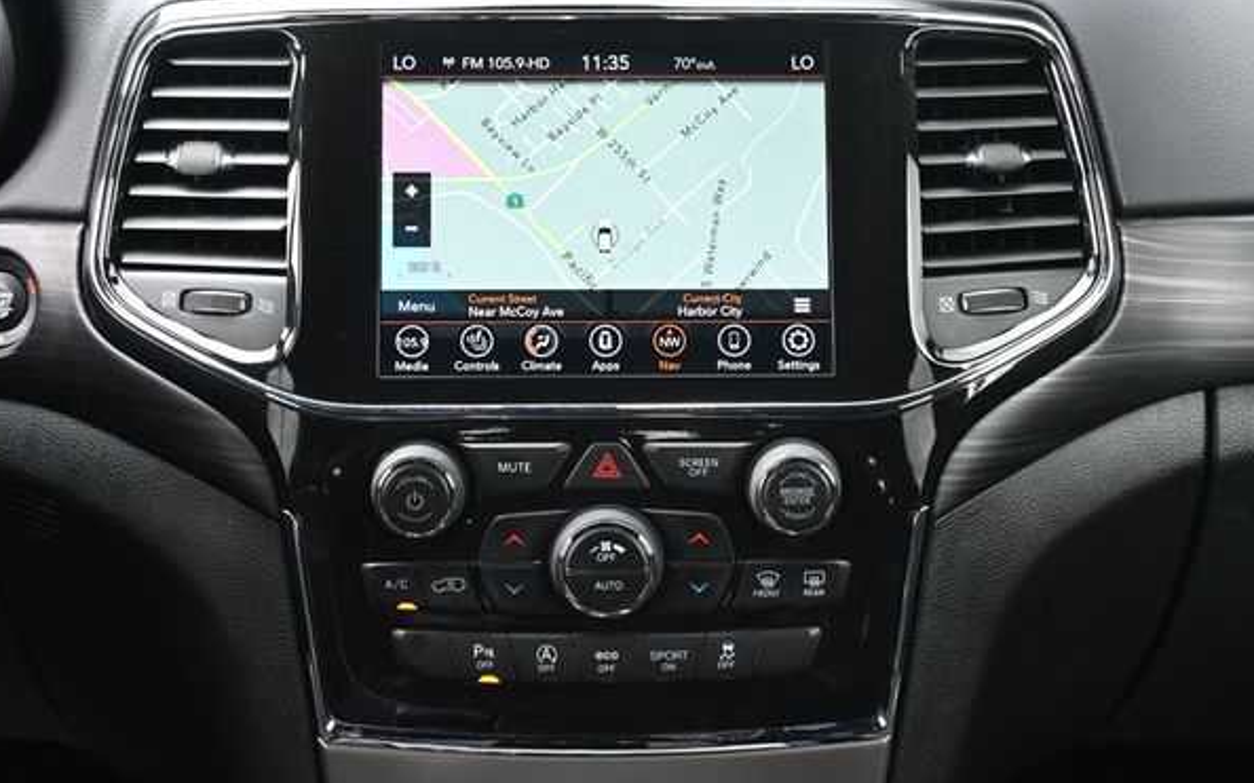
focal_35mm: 68
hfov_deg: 30.4
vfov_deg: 19.3
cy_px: 371
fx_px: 2308
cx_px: 616
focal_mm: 41
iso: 1400
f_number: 5.6
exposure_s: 1/125
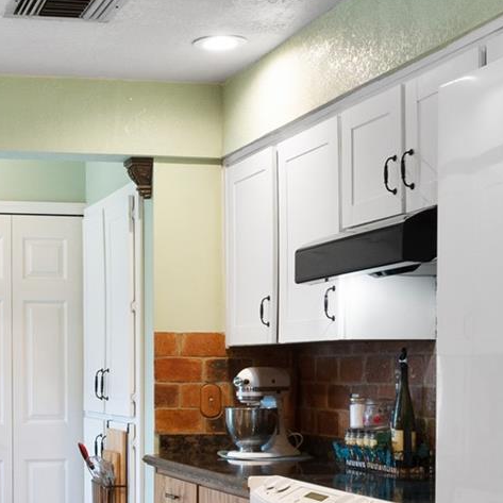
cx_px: 72
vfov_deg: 24.8
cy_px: 365
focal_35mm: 69
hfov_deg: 24.4
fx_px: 1134
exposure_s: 1/2.5
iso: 400
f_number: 8
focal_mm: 16
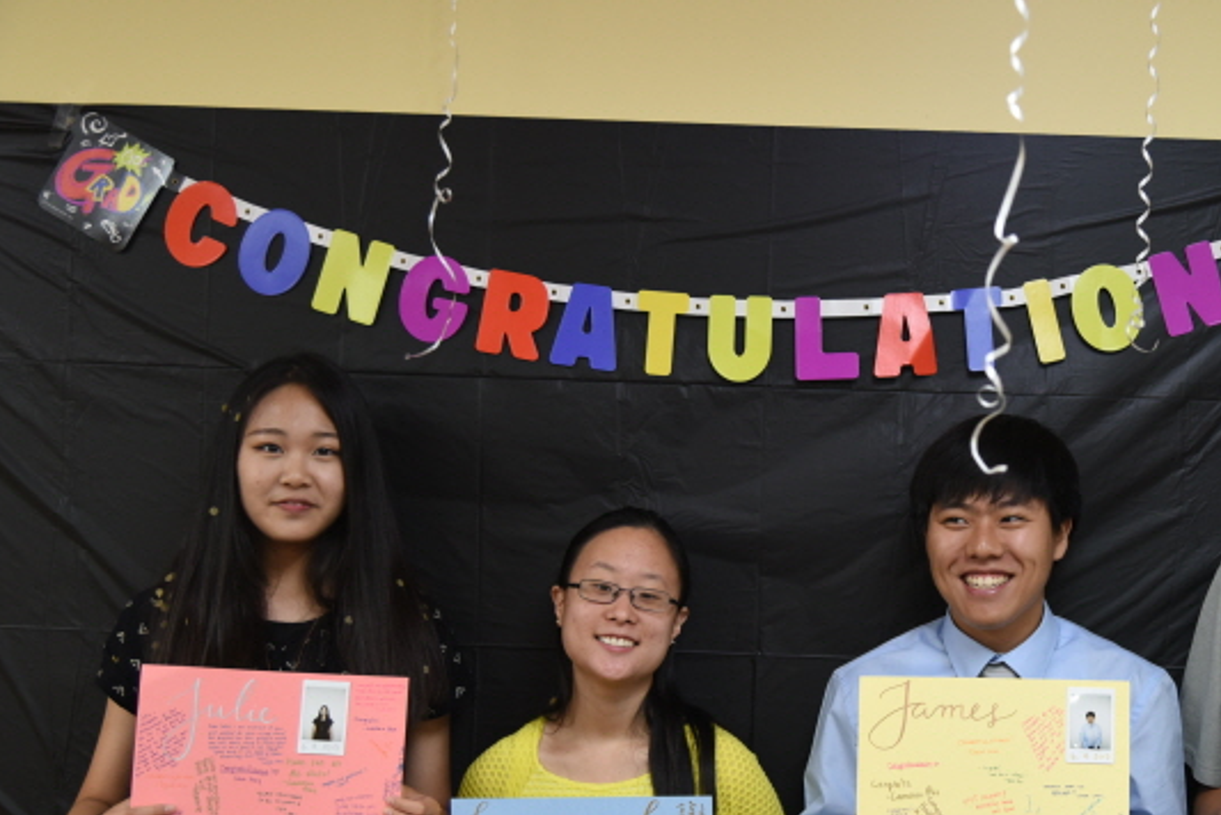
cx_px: 896
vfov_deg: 20.6
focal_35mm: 66
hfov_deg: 30.1
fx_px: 2240
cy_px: 501
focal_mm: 44
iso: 1250
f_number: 4
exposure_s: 1/125
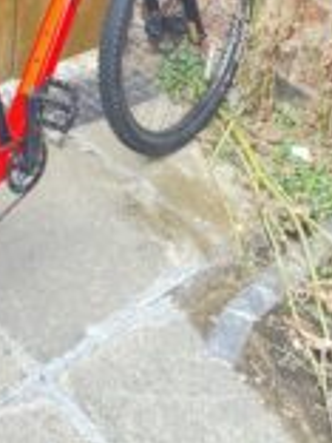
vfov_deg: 30.1
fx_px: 767
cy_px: 6
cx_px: 20
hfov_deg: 23.6
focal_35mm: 60
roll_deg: -4.2
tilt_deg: -27.2
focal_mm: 4.2
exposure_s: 1/121
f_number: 1.6
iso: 100
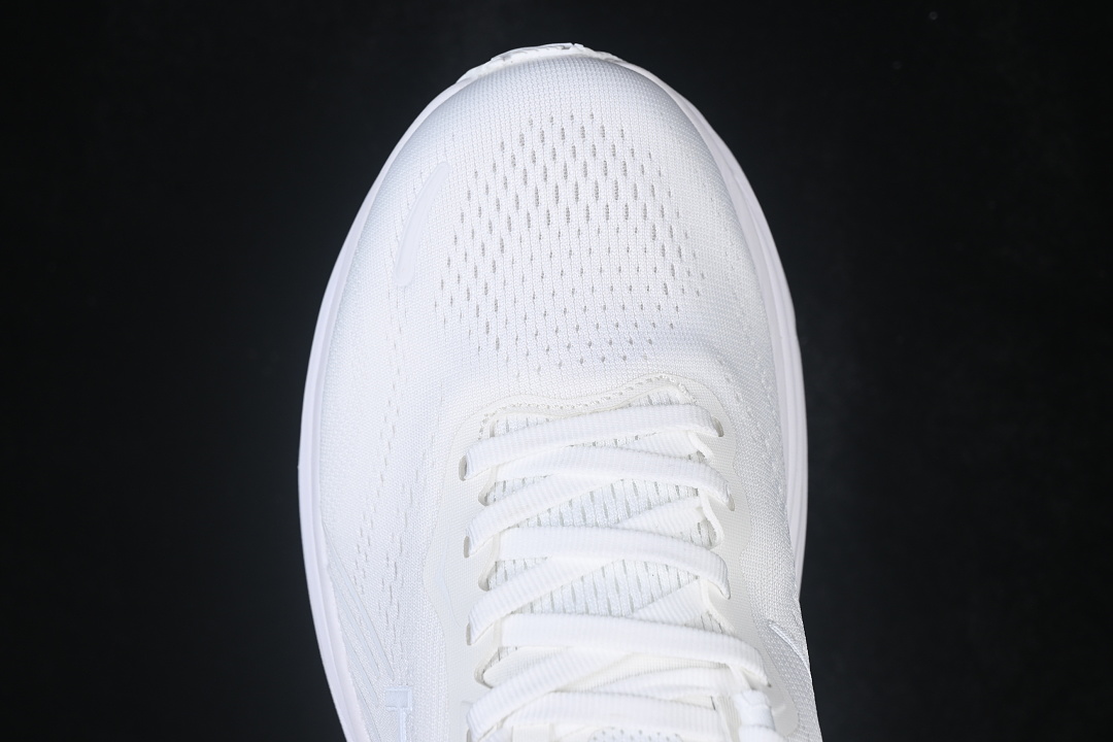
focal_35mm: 75
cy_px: 371
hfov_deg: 27.0
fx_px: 2319
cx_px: 556
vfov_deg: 18.2
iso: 160
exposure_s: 1/60
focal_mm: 50
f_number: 8
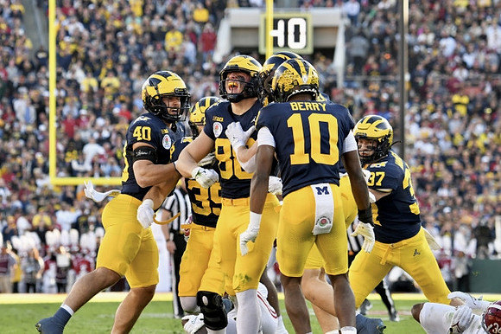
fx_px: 4172
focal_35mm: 300
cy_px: 167
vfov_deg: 4.6
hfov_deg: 6.9
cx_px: 250
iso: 1250
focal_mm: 200
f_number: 5.3
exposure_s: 1/1000
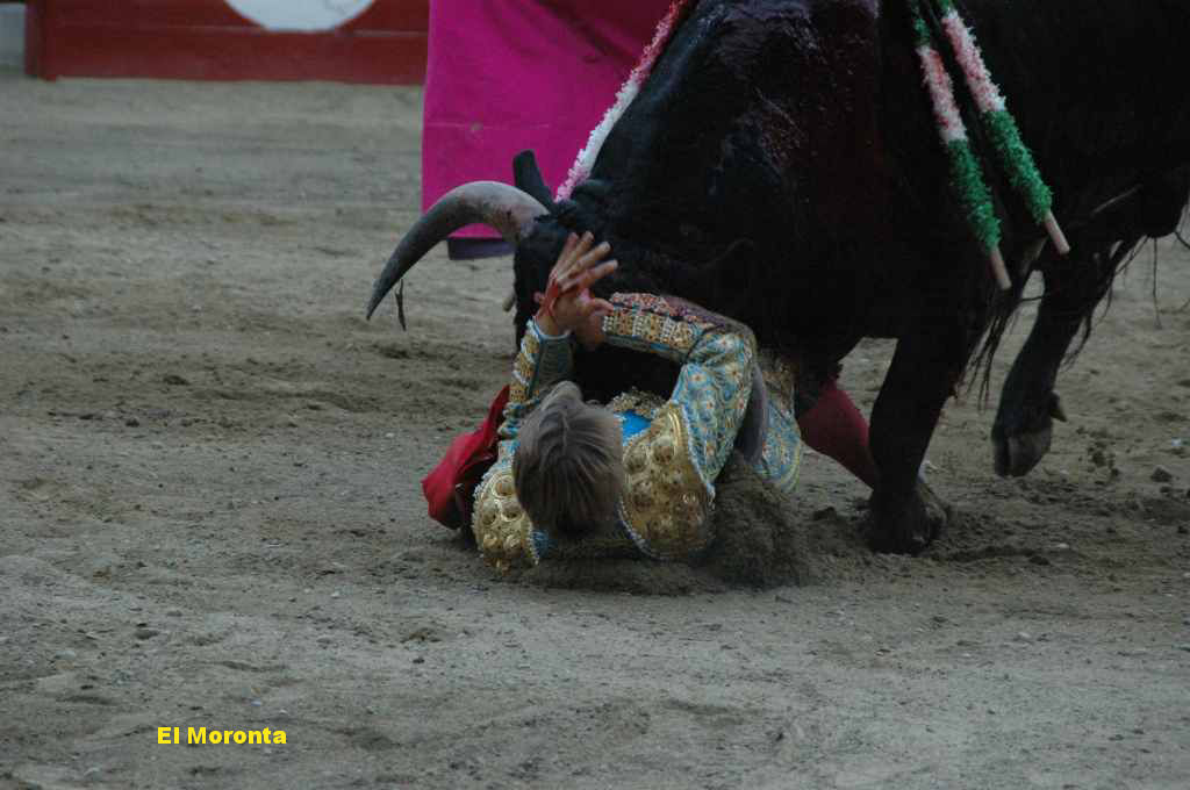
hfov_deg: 6.9
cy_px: 395
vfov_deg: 4.6
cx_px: 595
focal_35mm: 300
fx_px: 9904
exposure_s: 1/400
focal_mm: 200
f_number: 6.3
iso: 1600
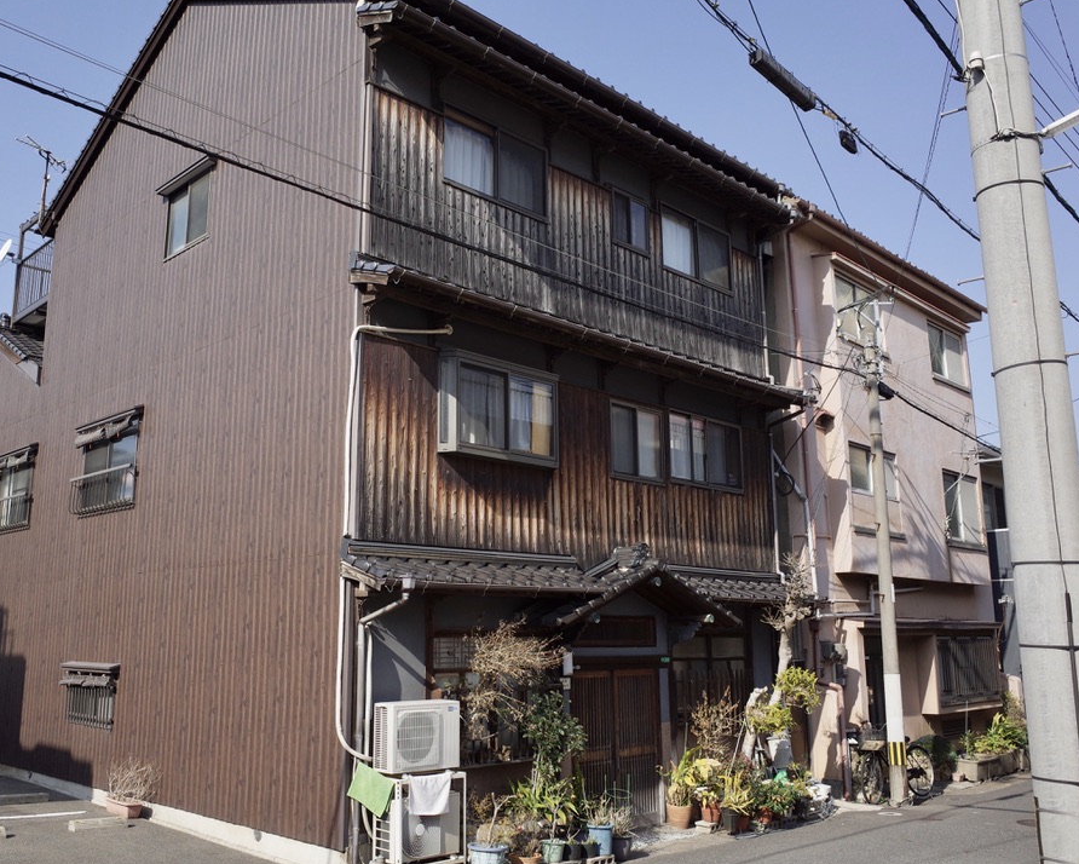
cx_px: 465
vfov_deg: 45.8
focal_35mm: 32
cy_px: 433
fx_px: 1022
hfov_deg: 55.5
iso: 200
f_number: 5.6
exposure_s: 1/750
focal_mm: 18.3
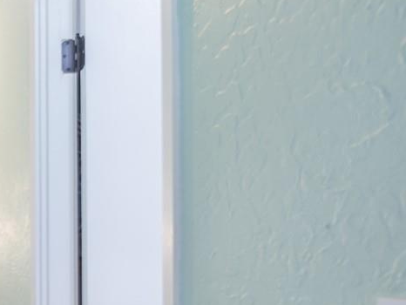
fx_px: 563
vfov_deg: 29.7
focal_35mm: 48
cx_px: -151
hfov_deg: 29.7
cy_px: 239
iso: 200
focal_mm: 7
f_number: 4
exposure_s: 1/60
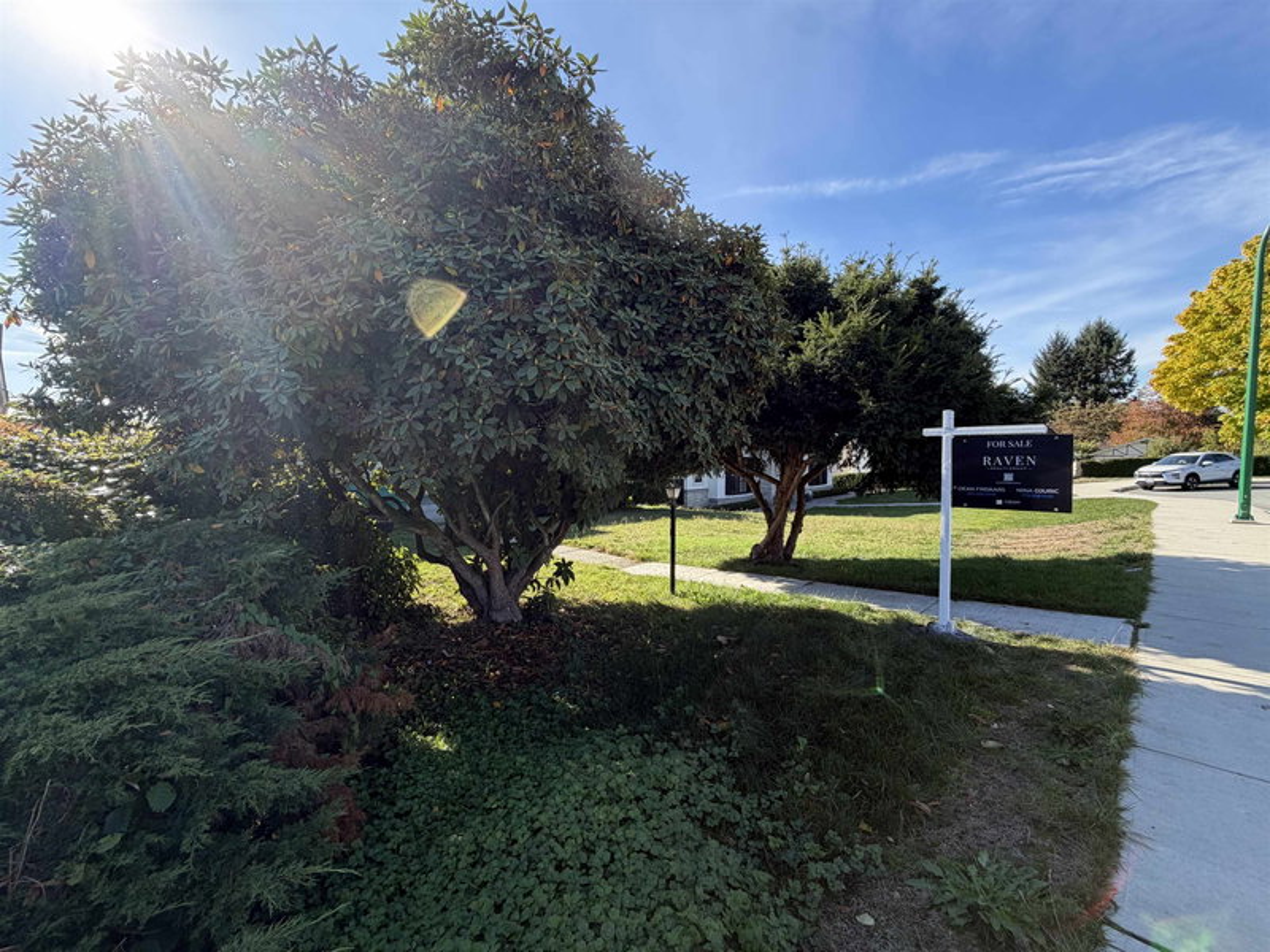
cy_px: 476
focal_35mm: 14
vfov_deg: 85.7
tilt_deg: -2.3
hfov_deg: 102.1
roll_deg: +0.5
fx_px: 514
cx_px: 635
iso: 50
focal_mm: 2.22
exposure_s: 1/502
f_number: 2.2
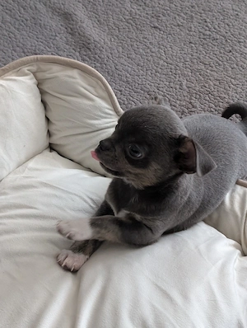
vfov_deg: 38.8
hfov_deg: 29.8
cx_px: 124
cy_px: 164
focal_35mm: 49
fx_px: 465
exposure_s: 1/133
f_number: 1.68
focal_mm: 6.9
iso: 806
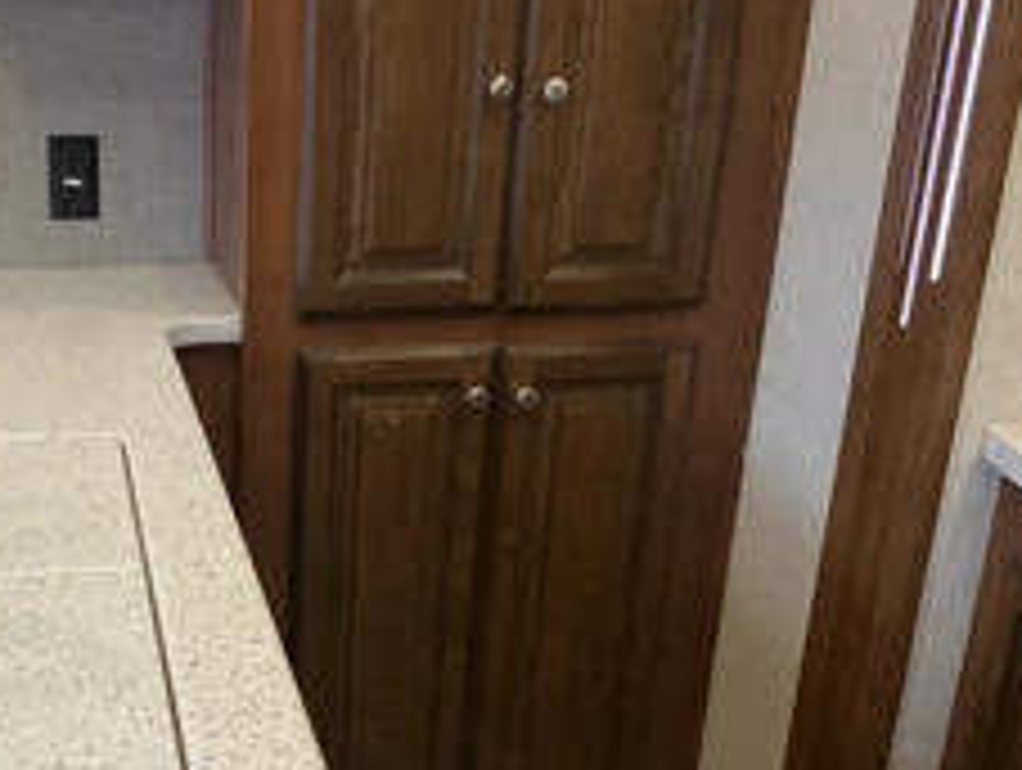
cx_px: 153
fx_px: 1508
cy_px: 554
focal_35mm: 51
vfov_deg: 28.3
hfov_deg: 35.7
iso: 320
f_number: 1.8
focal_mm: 3
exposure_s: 1/58
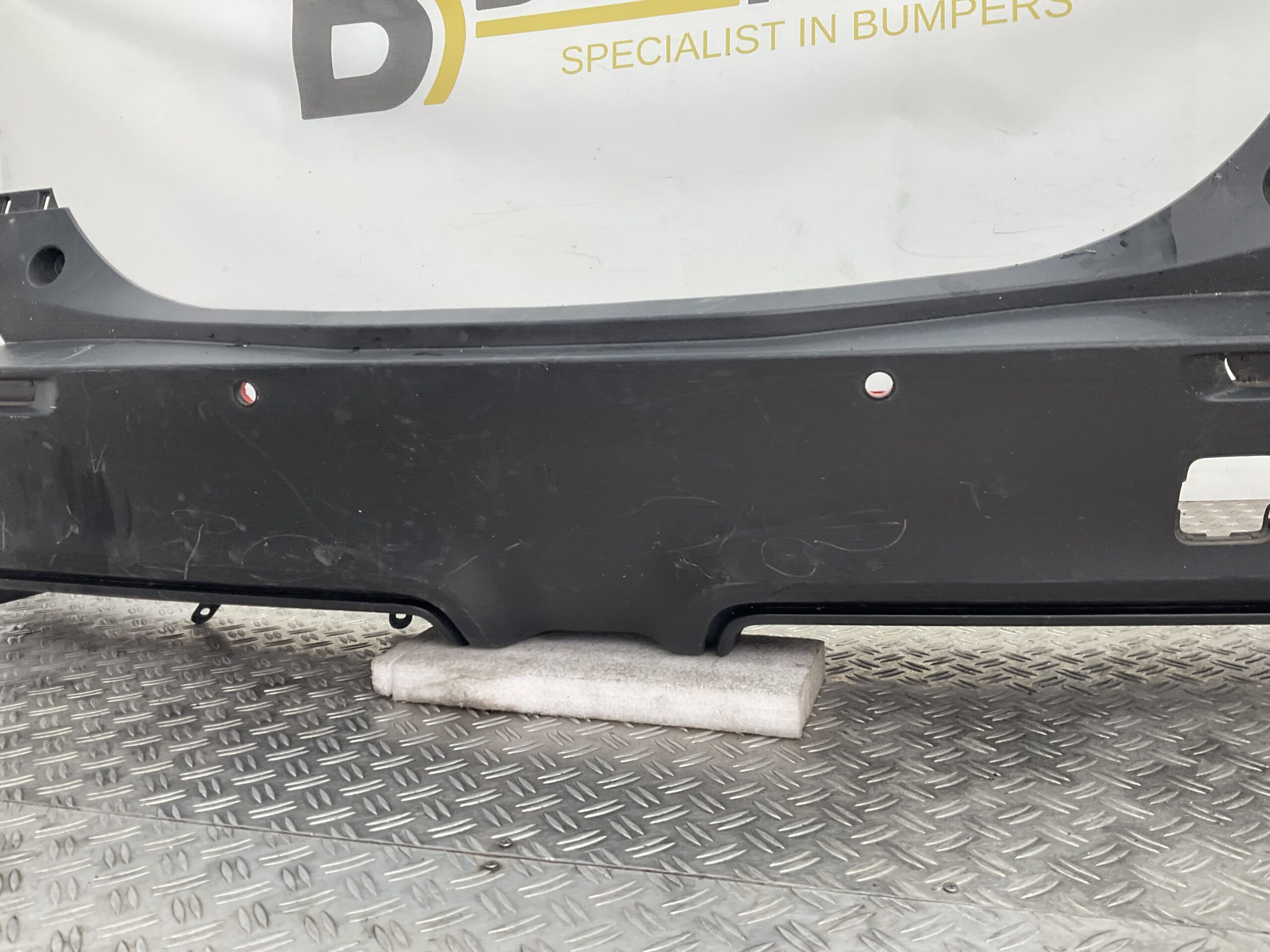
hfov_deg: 61.7
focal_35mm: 29
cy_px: 476
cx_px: 635
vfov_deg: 48.2
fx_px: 1064
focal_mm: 3
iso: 25
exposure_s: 1/120
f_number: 1.8
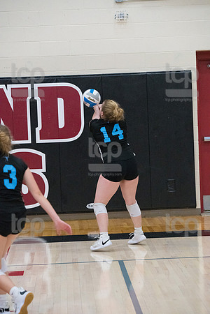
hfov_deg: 10.2
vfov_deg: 15.2
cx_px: 105
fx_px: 1181
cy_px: 157
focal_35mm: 135
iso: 6400
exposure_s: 1/1000
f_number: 4.5
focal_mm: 135
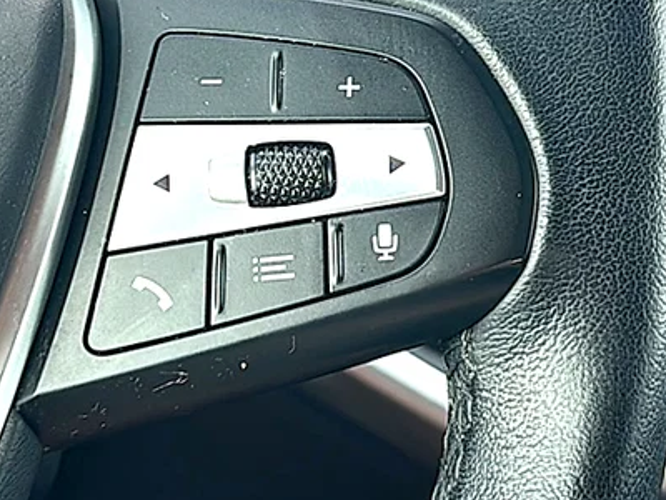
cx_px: 306
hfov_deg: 27.8
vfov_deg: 20.7
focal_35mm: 70
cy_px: 94
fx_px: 1347
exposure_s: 1/172
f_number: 1.78
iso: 80
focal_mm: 6.86
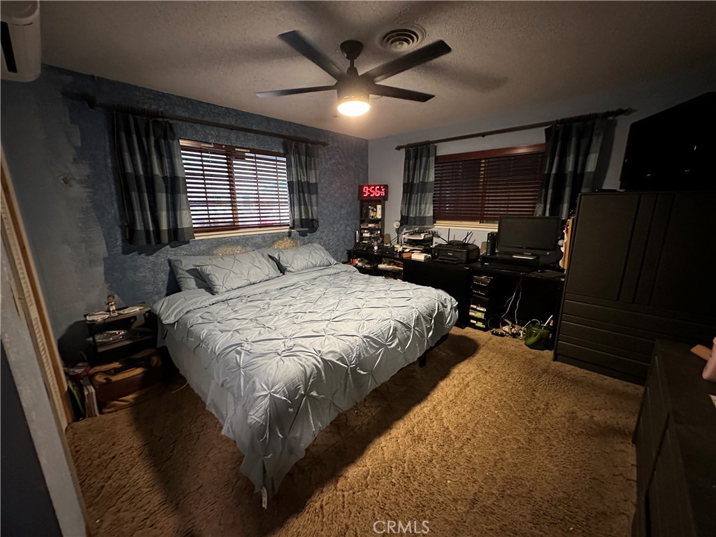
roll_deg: +0.7
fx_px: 290
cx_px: 358
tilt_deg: -13.7
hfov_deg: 102.1
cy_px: 268
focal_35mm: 14
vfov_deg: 85.7
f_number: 2.2
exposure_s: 1/40
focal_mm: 2.22
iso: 1000
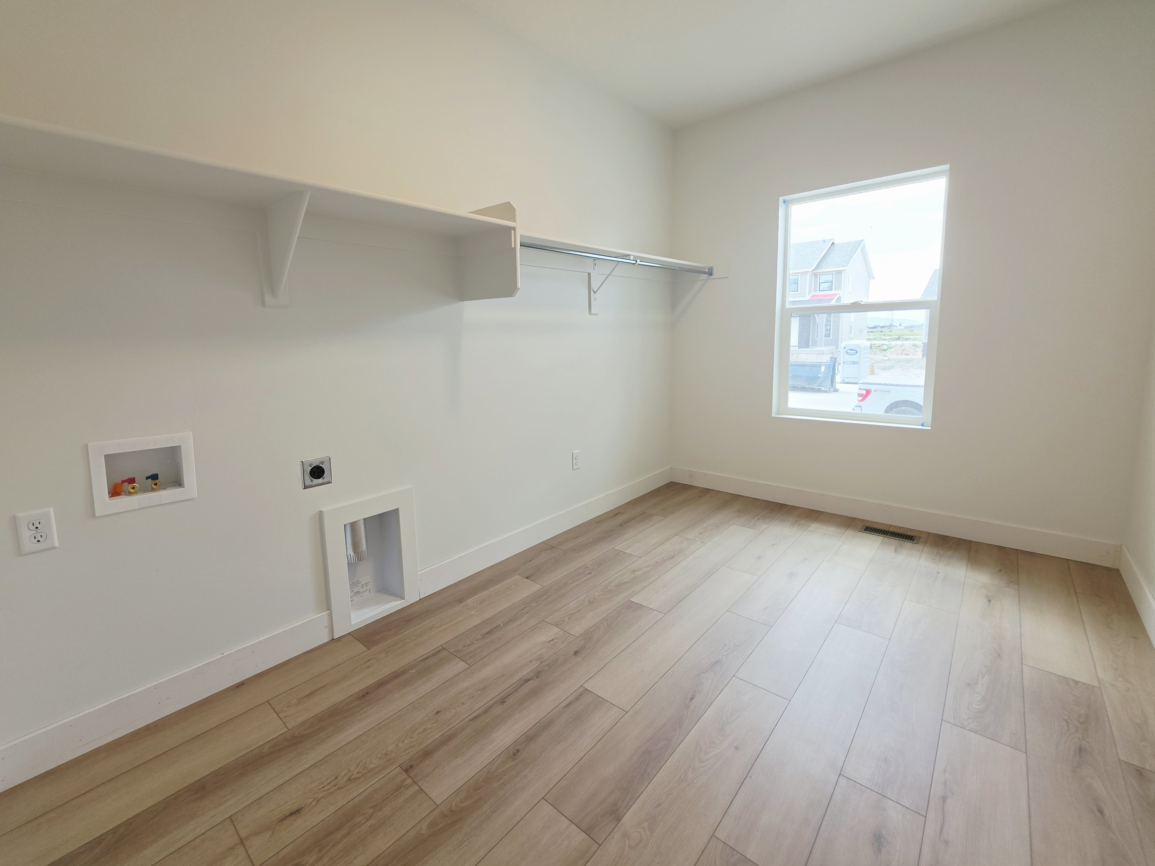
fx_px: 467
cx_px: 536
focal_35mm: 14
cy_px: 406
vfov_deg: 85.6
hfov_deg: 101.9
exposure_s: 1/120
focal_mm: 2.2
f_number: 1.9
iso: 25
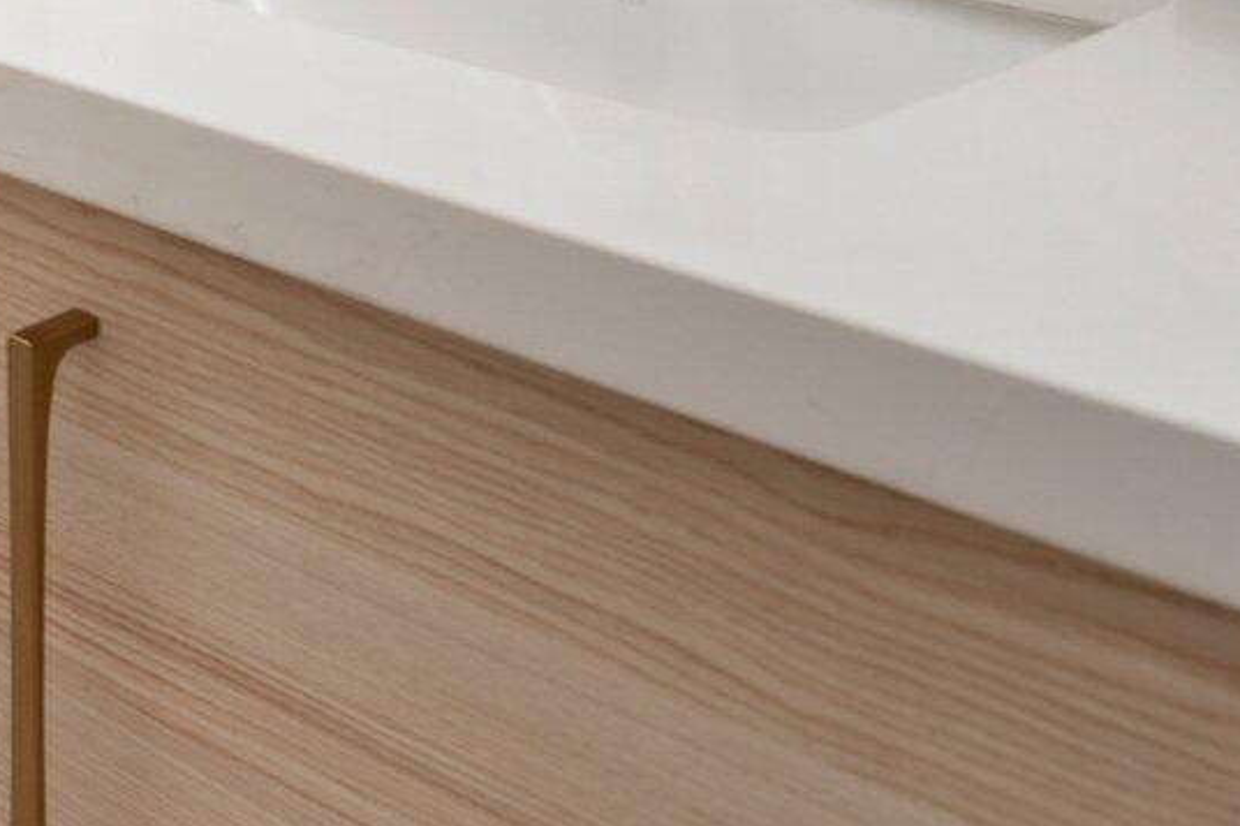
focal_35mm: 65
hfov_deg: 24.9
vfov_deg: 19.3
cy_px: -258
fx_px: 2238
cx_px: -548
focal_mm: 17
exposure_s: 1/3
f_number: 10
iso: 500
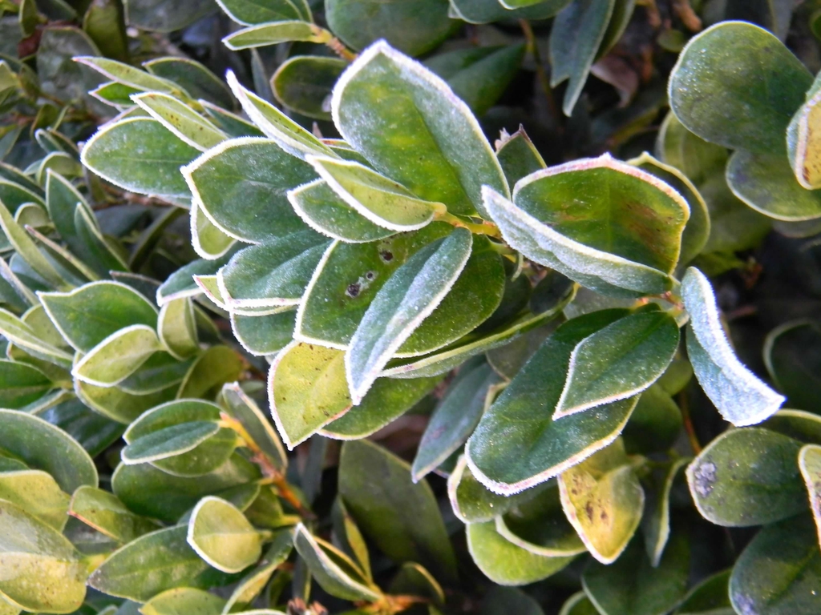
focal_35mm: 42
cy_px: 308
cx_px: 410
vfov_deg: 34.3
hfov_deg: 44.8
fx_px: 996
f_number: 4.1
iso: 307
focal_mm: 10.1
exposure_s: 1/30
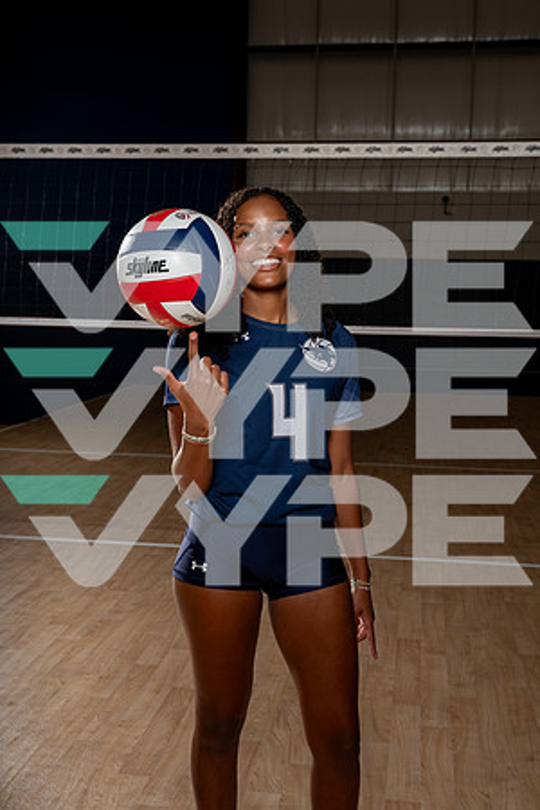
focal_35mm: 44
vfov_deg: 44.5
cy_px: 405
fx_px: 990
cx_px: 270
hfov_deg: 30.5
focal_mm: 44
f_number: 8
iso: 100
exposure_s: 1/250
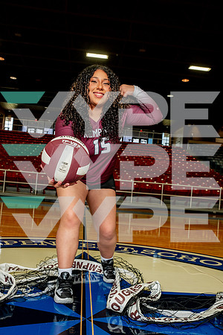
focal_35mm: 35
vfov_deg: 54.4
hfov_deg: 37.9
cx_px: 112
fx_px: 325
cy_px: 168
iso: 800
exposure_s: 1/200
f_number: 7.1
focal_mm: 35
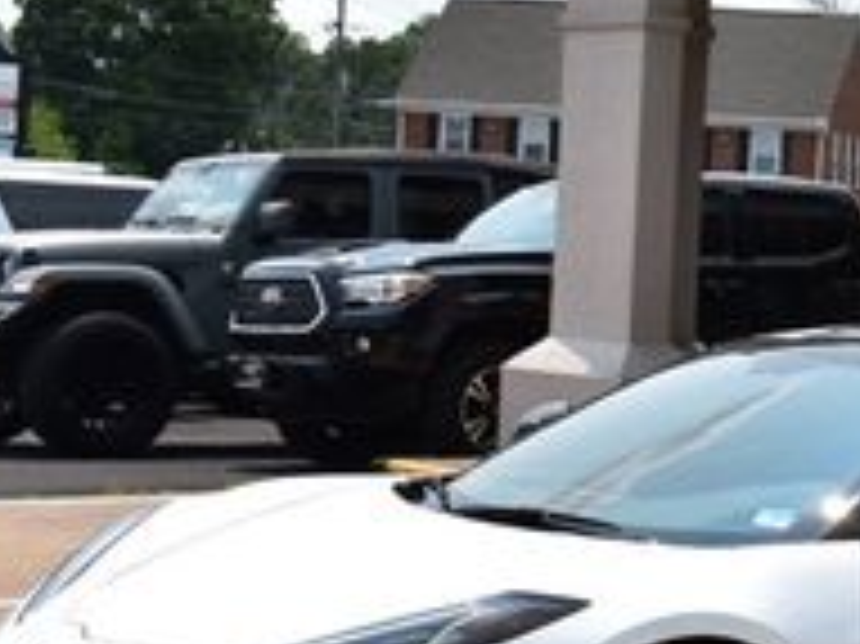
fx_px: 2880
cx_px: 1378
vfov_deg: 12.8
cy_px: 329
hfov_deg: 15.4
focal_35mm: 116
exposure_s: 1/500
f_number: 11
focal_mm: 24
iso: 280
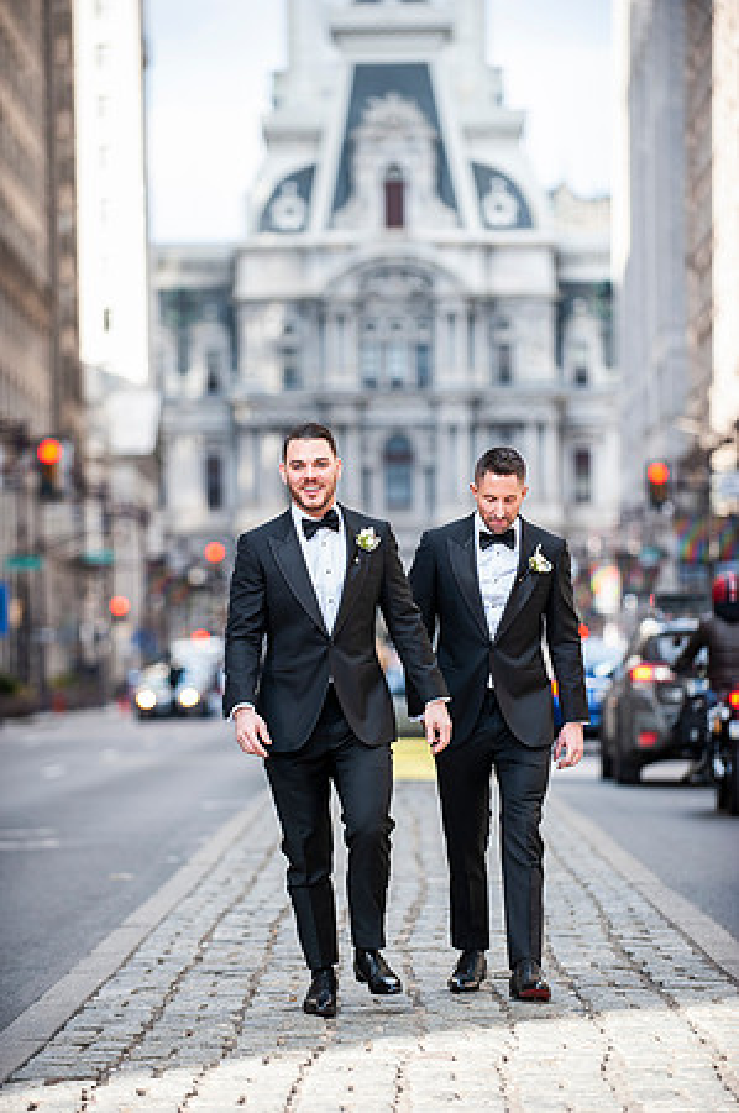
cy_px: 556
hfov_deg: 9.1
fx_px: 4629
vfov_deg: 13.7
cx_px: 370
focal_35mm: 150
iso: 800
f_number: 2.8
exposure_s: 1/1250
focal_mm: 150
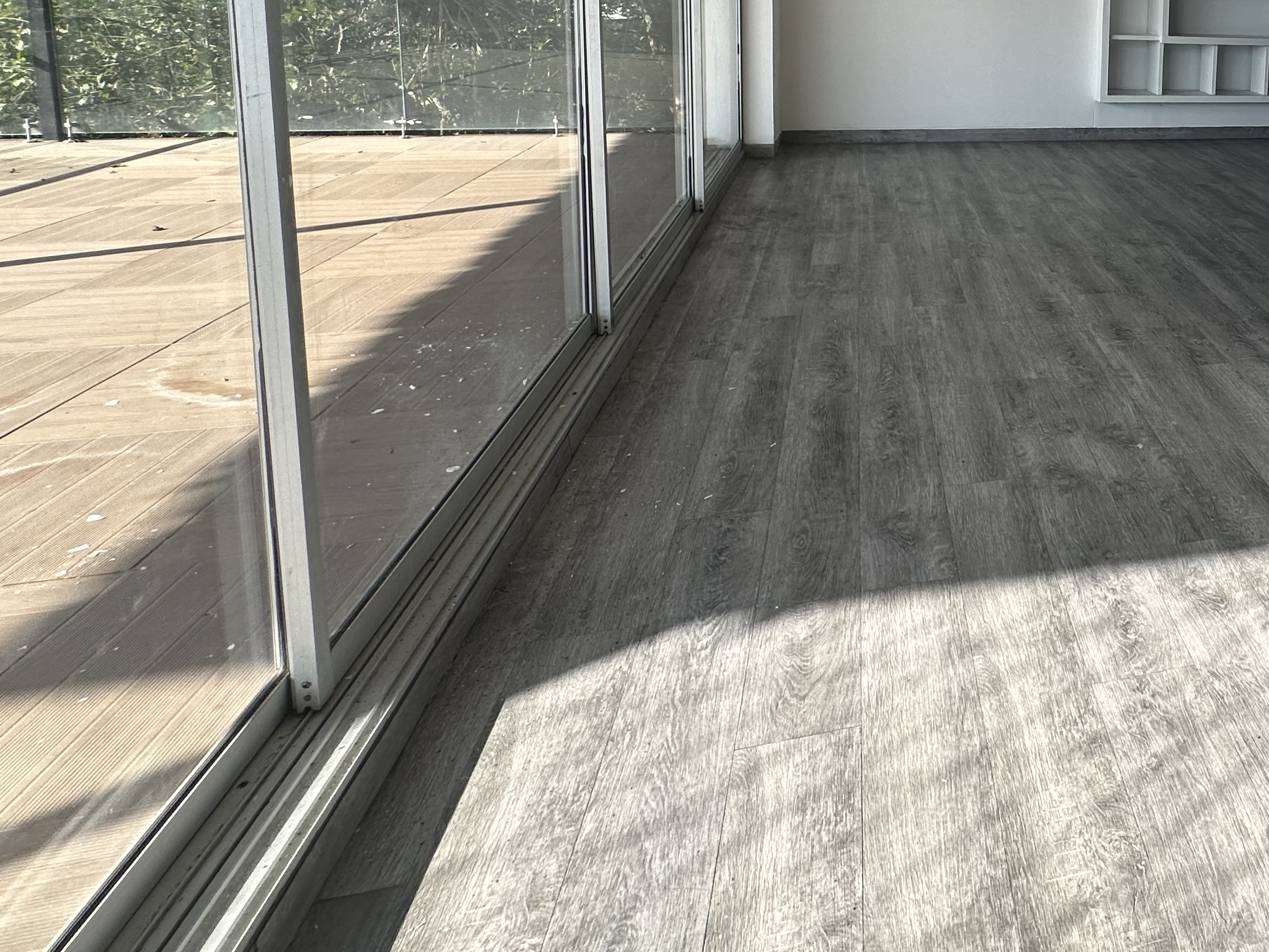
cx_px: 1152
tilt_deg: -7.7
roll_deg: -4.0
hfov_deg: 57.4
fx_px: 953
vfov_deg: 47.8
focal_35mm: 26
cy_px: 101
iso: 40
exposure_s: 1/498
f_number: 2.2
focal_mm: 2.22
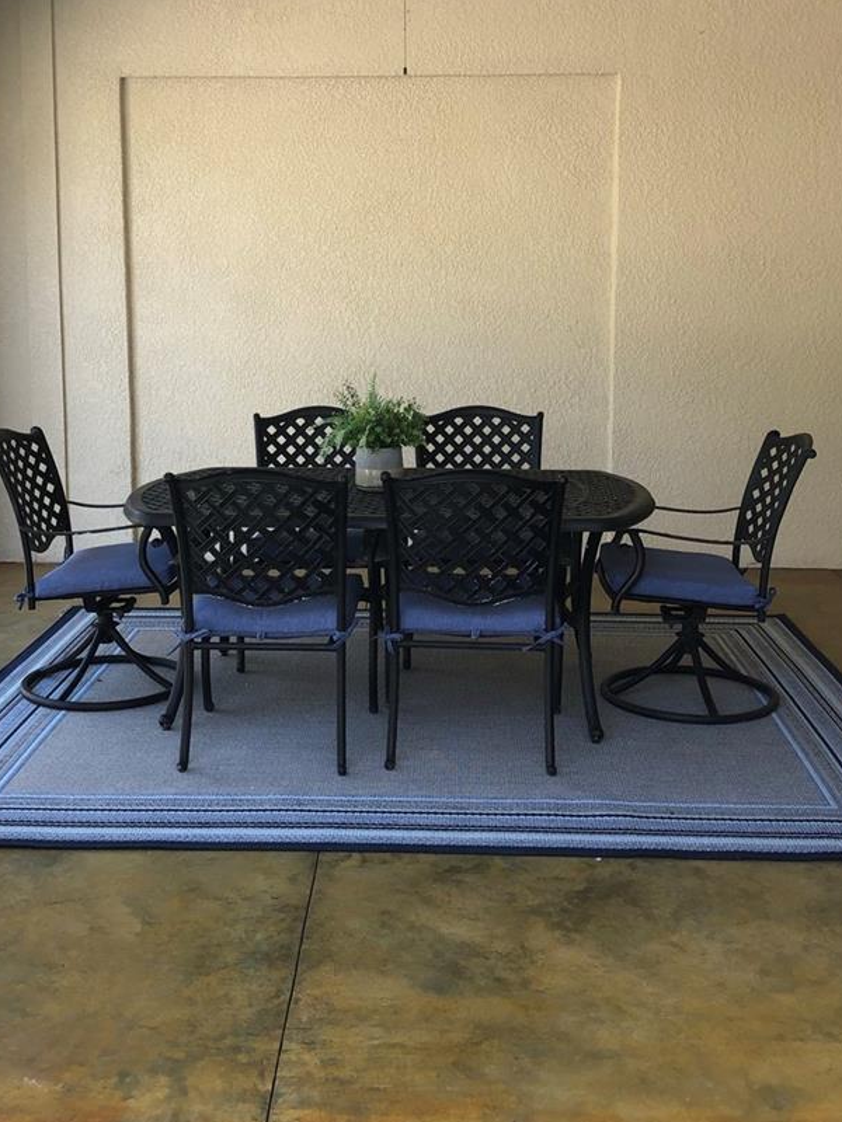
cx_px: 370
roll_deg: -0.4
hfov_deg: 34.3
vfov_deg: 44.6
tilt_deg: -5.8
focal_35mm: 42
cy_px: 447
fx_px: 1362
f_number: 1.8
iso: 25
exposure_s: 1/120
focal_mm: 3.99
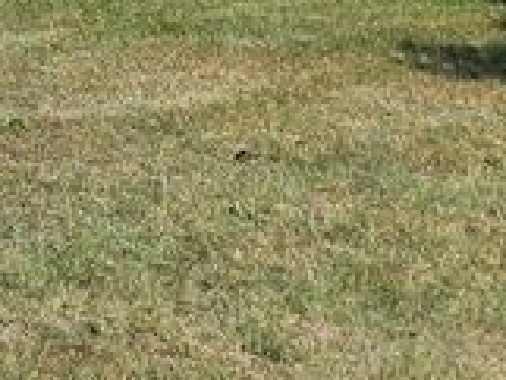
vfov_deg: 9.6
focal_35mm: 146
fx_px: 2136
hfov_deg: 11.6
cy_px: -323
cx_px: -629
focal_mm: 6.3
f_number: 1.7
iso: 10
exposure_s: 1/711
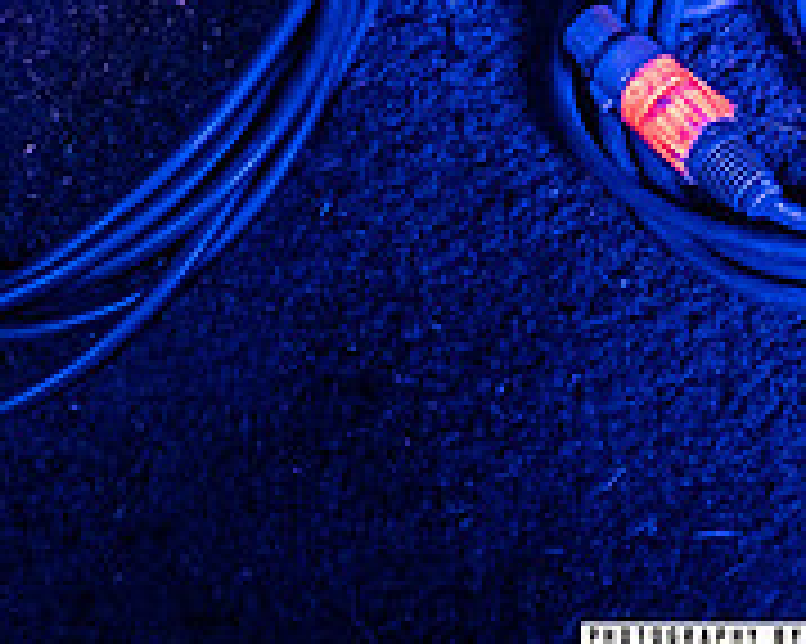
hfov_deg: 18.7
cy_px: 88
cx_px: 1275
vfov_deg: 17.2
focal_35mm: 88
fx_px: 2098
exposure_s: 1/200
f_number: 2.8
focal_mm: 24
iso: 3200
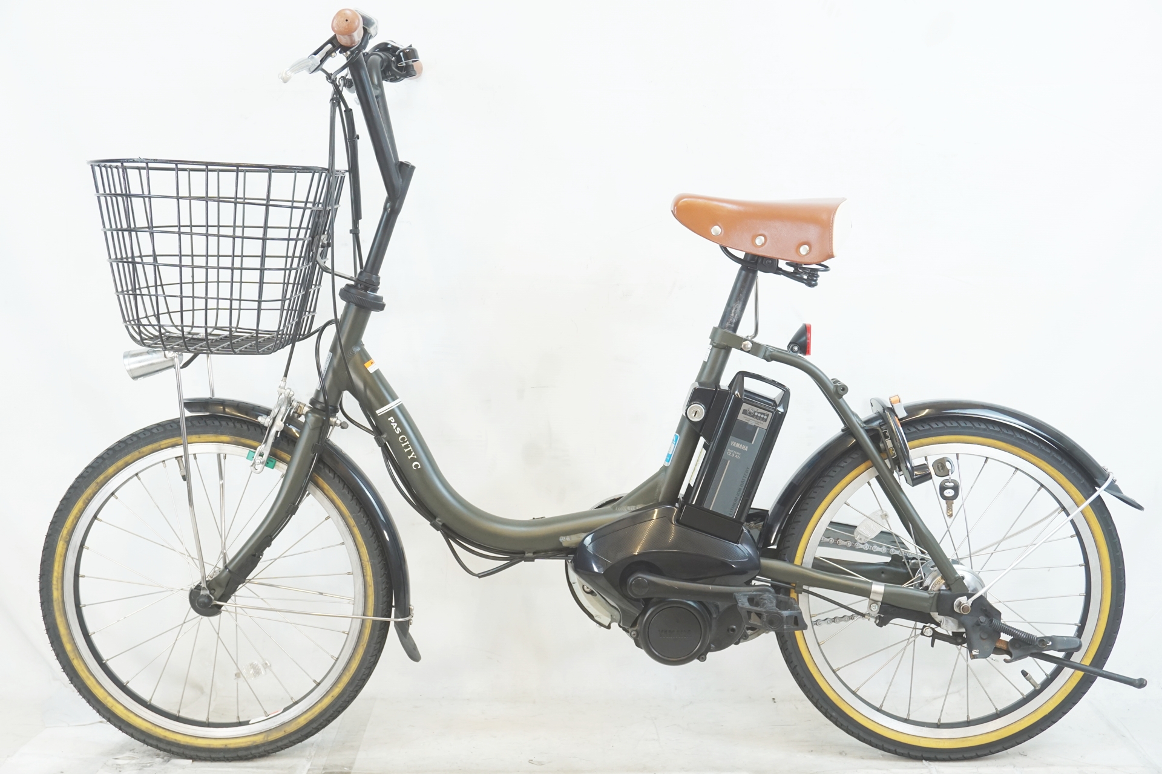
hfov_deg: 42.3
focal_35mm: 46
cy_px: 387
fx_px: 1501
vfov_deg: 28.9
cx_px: 581
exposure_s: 1/40
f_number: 6.3
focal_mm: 31
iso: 800
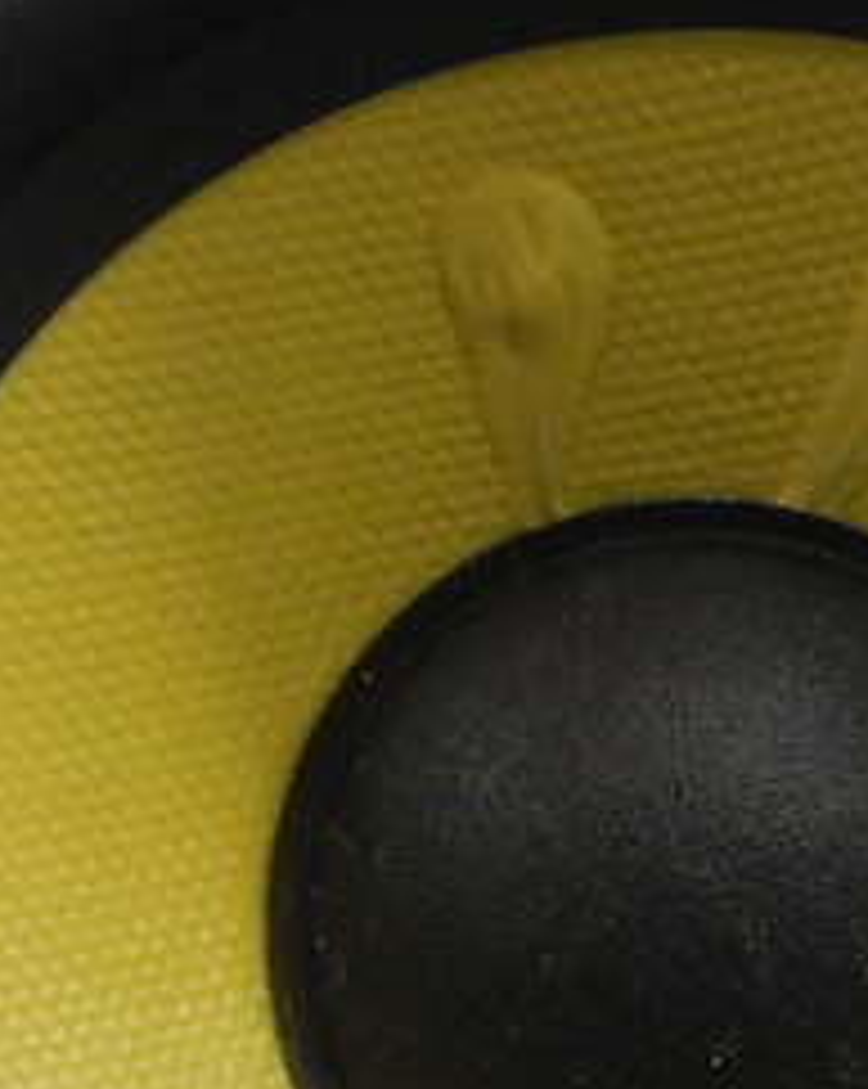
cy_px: 954
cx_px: 706
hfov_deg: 9.7
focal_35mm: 159
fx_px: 5115
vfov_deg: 12.1
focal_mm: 8.8
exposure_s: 1/30
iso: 350
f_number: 3.2
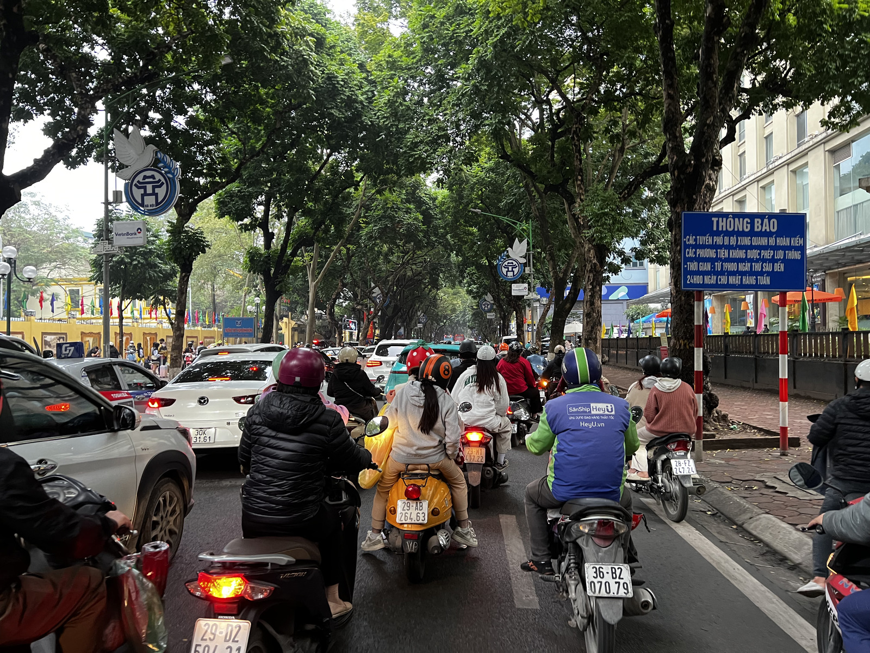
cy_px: 326
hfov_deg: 67.3
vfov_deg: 53.1
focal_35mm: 26
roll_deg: +1.9
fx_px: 653
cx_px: 435
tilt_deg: +2.5
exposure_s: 1/50
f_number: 1.5
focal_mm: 5.7
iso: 320
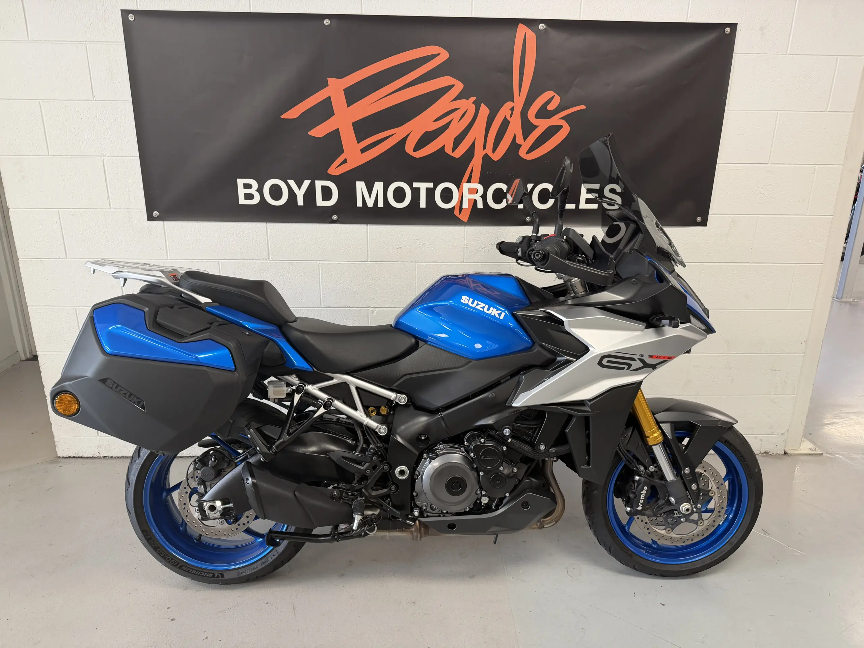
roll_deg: -0.7
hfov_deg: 71.6
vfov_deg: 56.8
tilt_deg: -17.9
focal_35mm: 24
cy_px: 324
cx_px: 432
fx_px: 599
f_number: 1.78
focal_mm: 6.76
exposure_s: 1/100
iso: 160
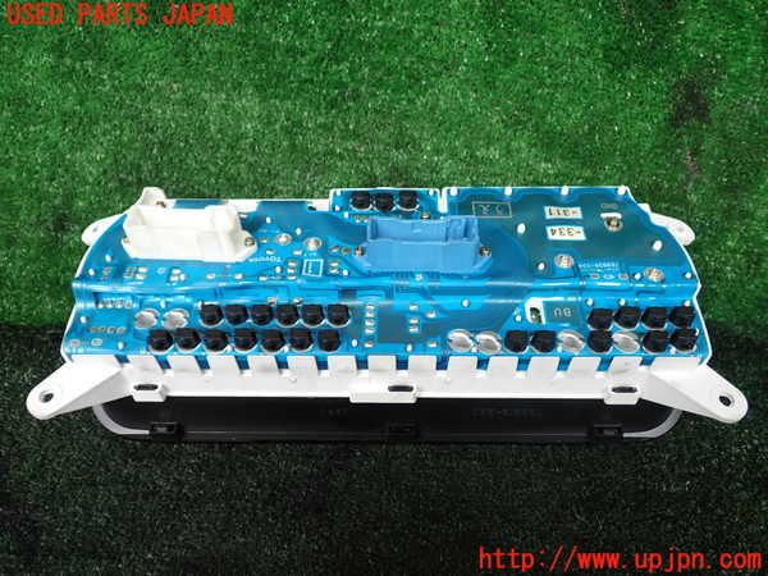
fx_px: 666
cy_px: 288
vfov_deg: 46.8
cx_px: 384
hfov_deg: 60.0
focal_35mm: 30
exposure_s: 1/80
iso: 100
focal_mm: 5.4
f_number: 2.3
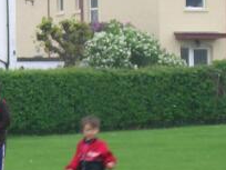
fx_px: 2207
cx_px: 41
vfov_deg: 4.4
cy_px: 130
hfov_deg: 5.9
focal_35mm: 338
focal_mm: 14.1
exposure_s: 1/66.4
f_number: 4.7
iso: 100
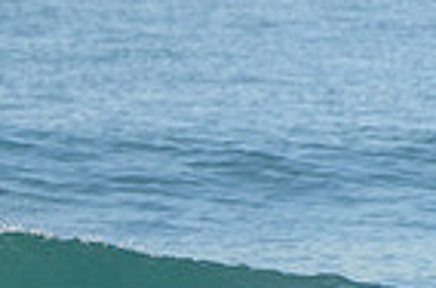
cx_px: -338
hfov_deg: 1.0
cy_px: 360
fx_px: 24760
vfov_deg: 0.7
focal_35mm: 2049
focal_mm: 500
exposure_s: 1/2000
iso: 360
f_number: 5.6
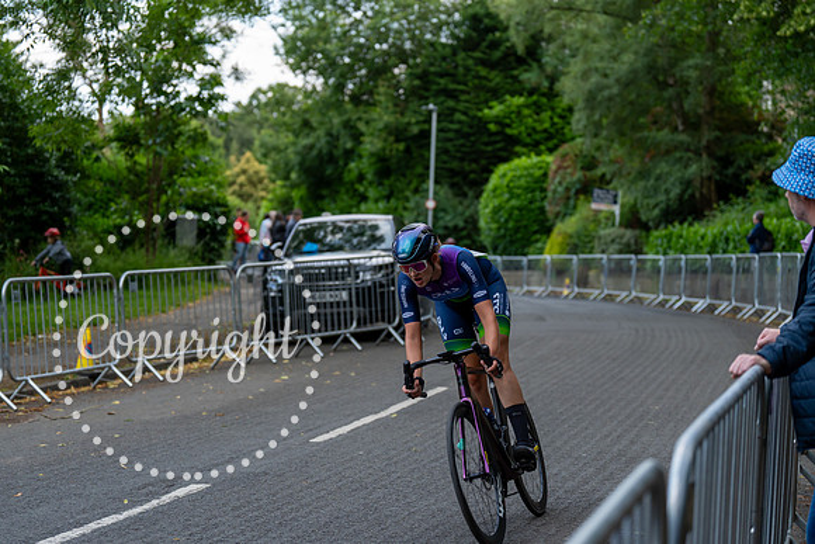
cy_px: 272
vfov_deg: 18.0
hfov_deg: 26.6
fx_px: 1721
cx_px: 408
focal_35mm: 76
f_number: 2.8
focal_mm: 76
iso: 640
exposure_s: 1/500
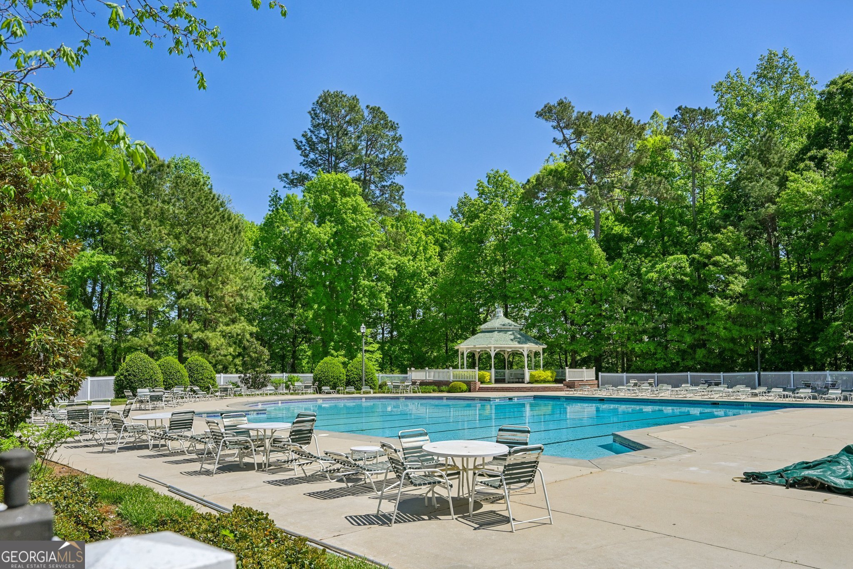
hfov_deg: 72.6
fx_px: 580
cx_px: 426
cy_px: 284
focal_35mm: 24
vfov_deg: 52.2
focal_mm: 24.5
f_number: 8
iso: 400
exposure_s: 1/2000
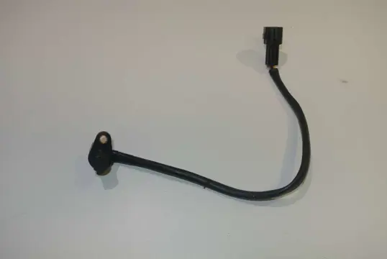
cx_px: 194
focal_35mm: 34
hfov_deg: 55.7
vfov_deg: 39.0
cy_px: 130
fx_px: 366
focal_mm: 12.7
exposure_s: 1/60
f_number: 5
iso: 200
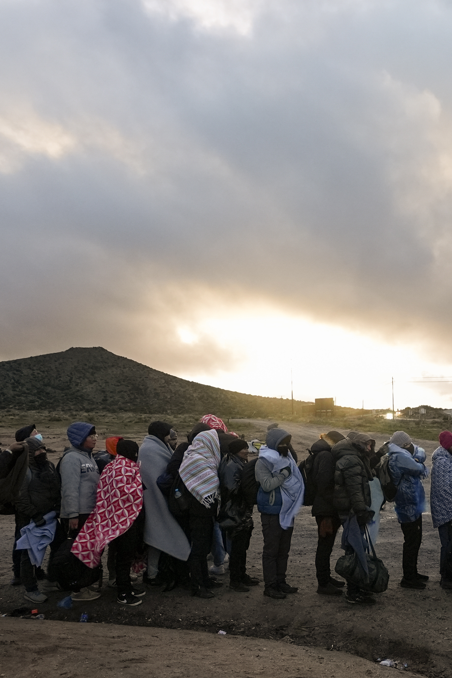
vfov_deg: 52.9
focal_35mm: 36
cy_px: 392
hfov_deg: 34.4
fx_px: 678
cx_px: 425
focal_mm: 16
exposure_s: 1/20
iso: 2000
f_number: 2.8
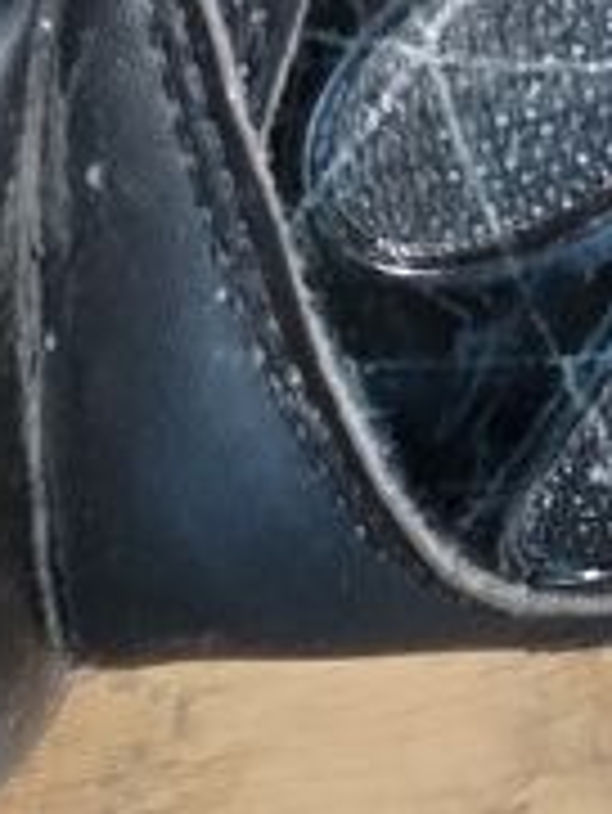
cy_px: -1149
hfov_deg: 7.3
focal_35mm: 191
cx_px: 1503
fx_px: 4497
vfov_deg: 9.3
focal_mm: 4.75
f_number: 1.8
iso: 1046
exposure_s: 1/24
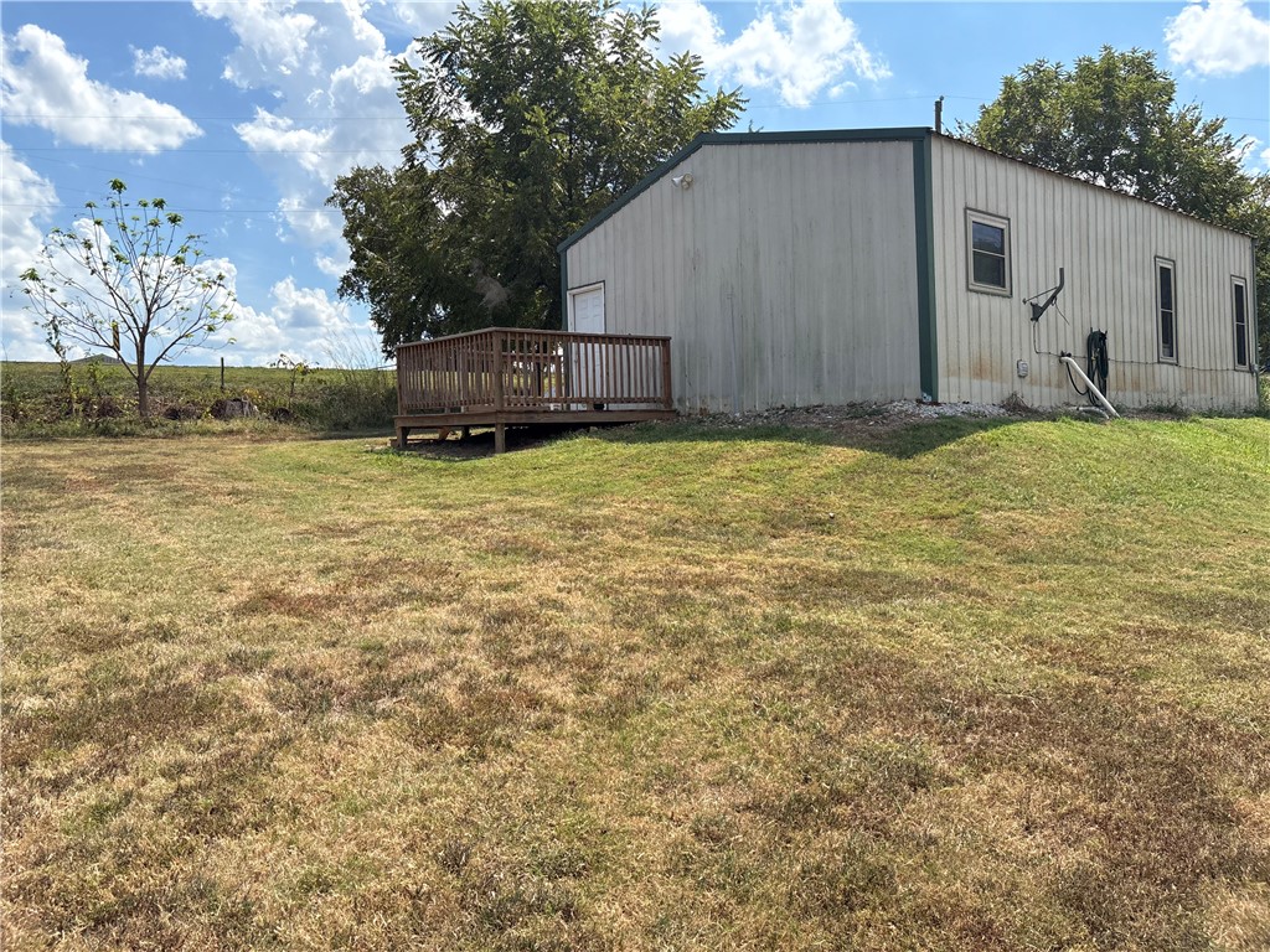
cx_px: 635
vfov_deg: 53.1
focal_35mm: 26
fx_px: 954
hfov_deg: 67.3
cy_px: 476
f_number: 1.6
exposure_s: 1/4065
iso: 64
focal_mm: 5.96
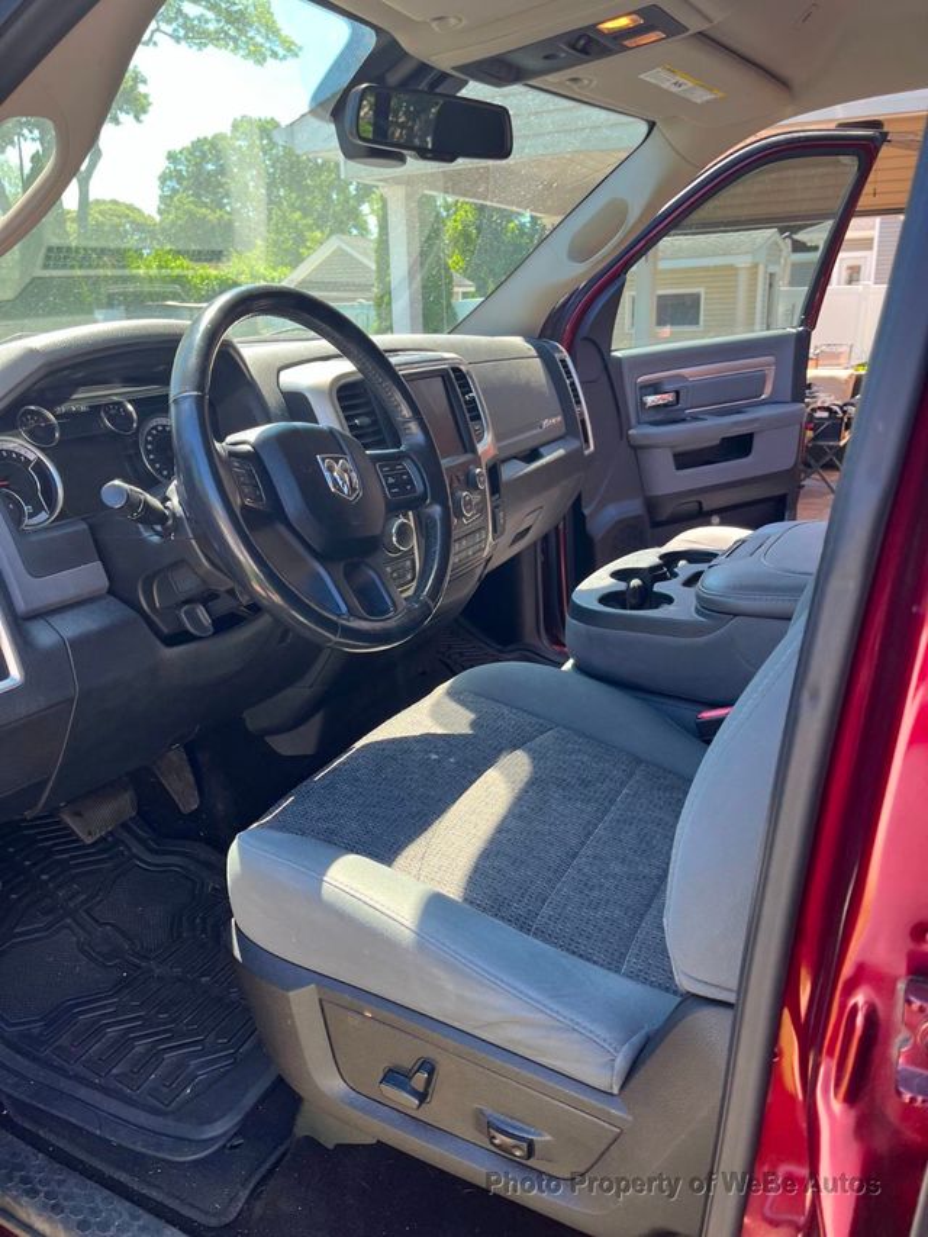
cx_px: 464
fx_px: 929
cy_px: 618
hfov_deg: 53.1
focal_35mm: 26
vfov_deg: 67.3
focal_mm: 5.1
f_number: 1.6
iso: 40
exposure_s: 1/176
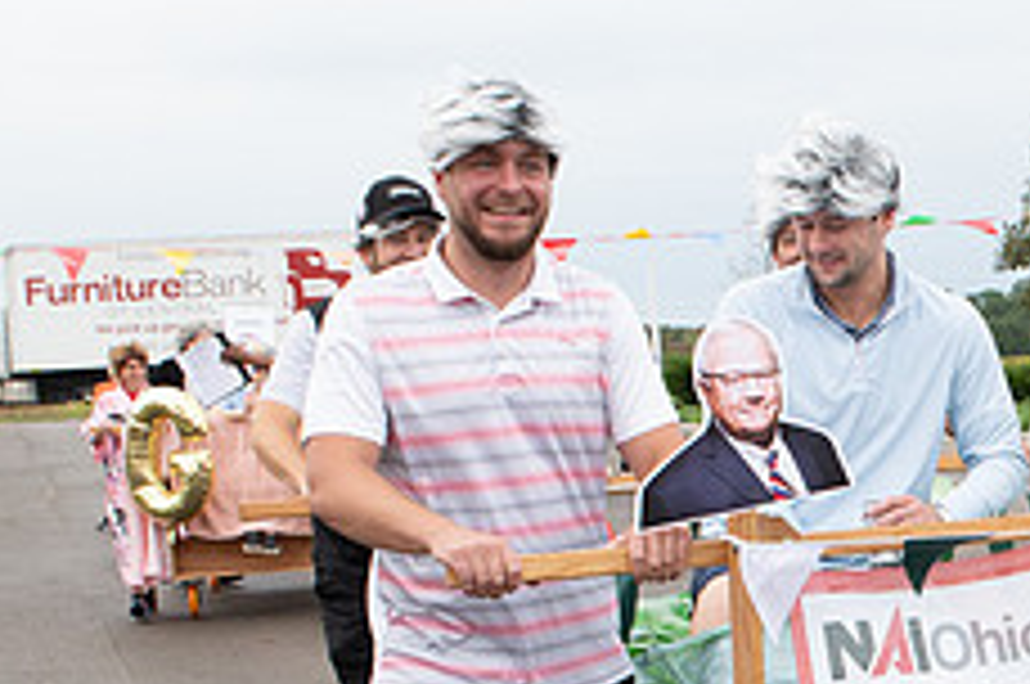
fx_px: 2428
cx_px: 1103
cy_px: 656
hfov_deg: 22.7
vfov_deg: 15.8
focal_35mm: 85
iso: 640
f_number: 10
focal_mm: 24
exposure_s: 1/200
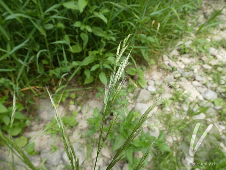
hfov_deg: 81.7
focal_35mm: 20
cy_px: 85
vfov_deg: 66.0
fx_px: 131
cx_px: 113
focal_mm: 3.6
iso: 80
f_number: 2.8
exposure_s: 1/125
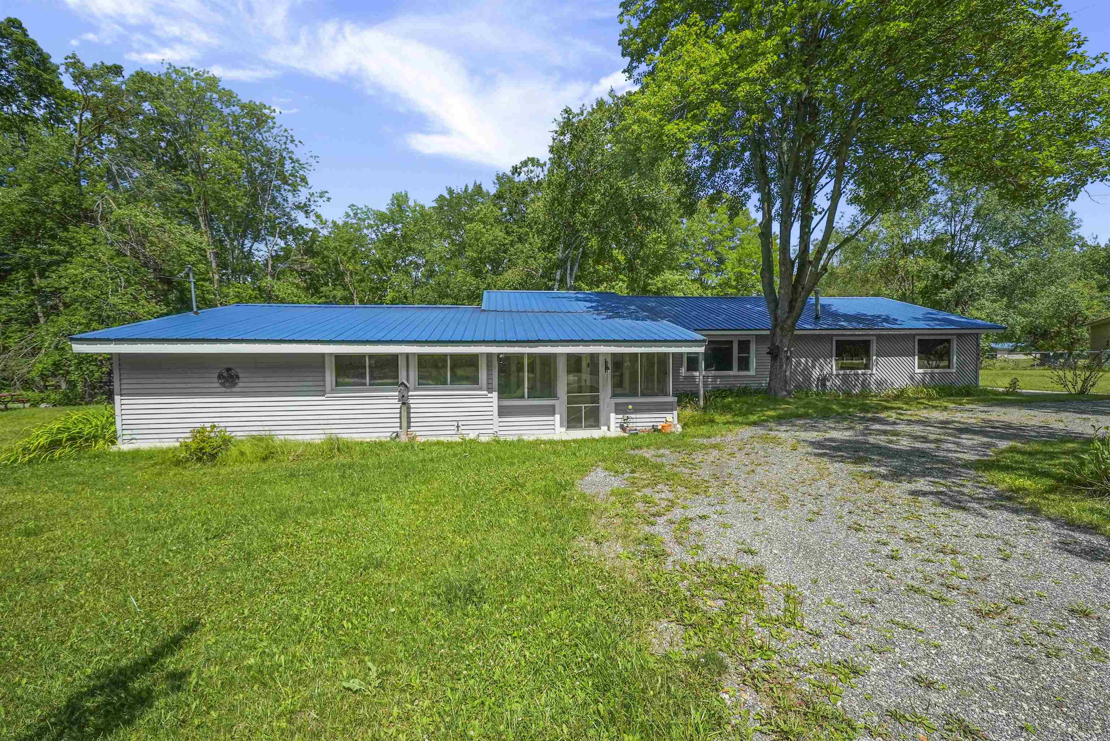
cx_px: 555
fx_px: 432
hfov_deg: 104.2
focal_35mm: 14
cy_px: 370
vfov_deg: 81.3
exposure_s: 1/1250
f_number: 9
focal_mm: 14
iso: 2000
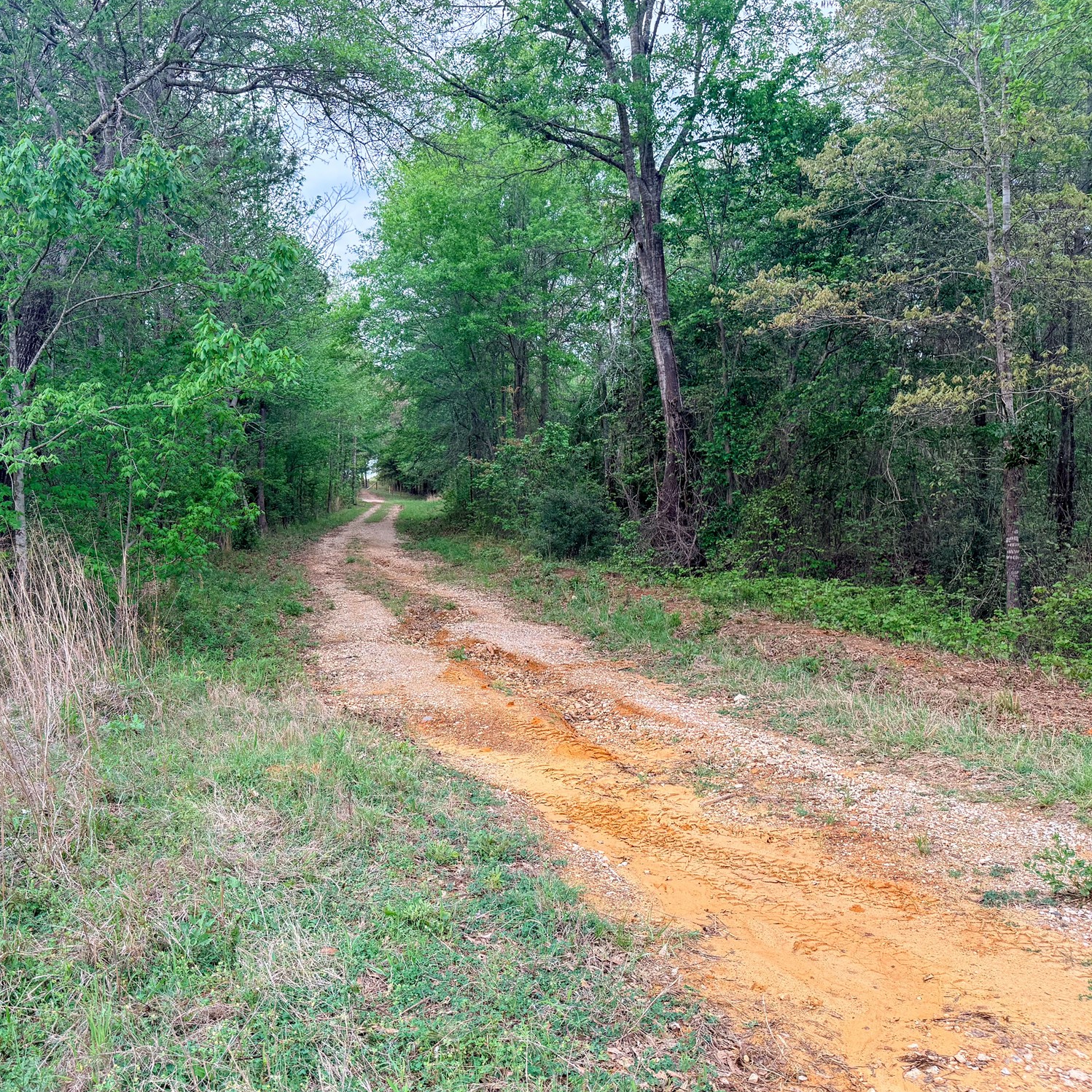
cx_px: 385
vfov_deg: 55.6
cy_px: 556
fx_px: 1035
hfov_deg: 54.7
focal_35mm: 29
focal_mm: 6.76
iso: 100
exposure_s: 1/500
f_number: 1.8
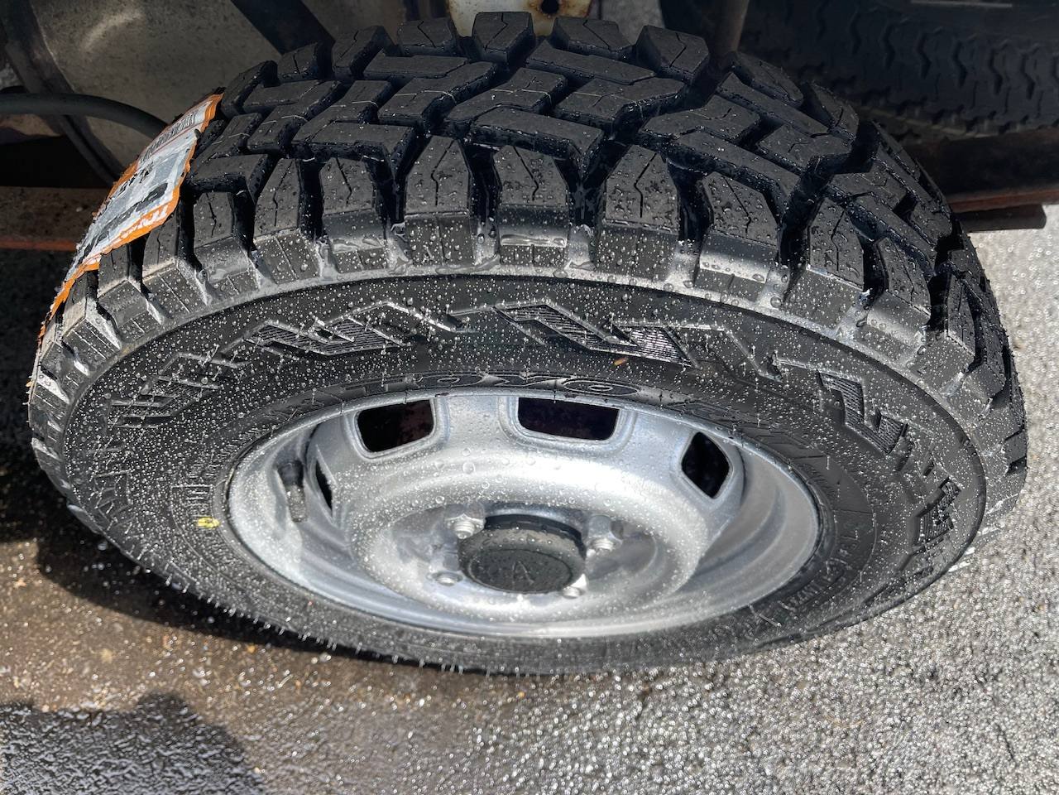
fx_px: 765
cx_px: 530
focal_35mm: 25
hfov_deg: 69.4
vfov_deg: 54.9
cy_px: 398
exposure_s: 1/599
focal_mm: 5.1
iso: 32
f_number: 1.6
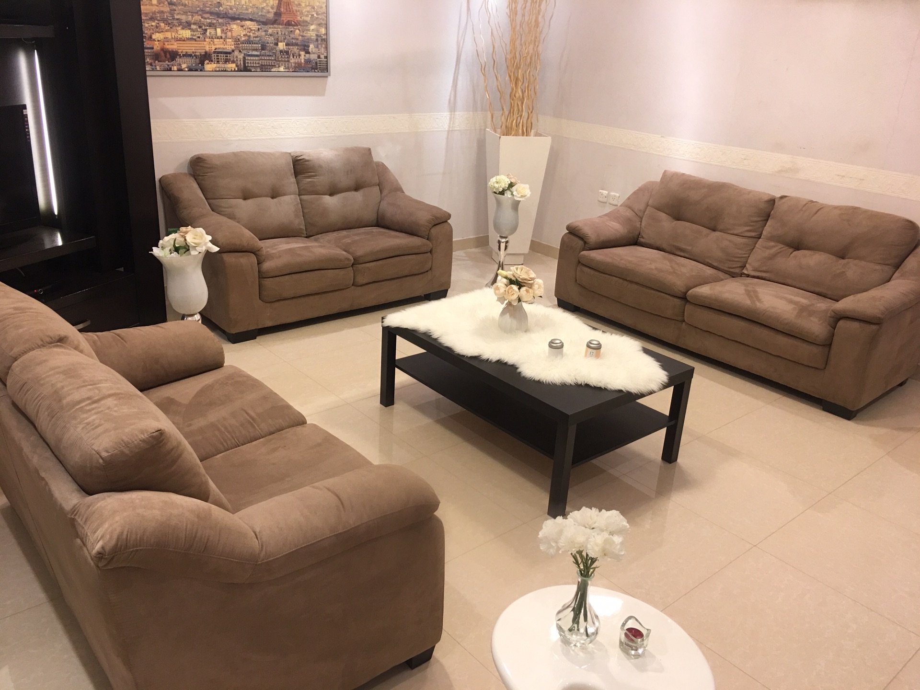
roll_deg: -3.3
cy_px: 345
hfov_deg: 61.7
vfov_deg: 48.2
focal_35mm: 29
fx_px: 771
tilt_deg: -21.2
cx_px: 460
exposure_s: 1/15
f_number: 2.2
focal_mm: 4.15
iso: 50
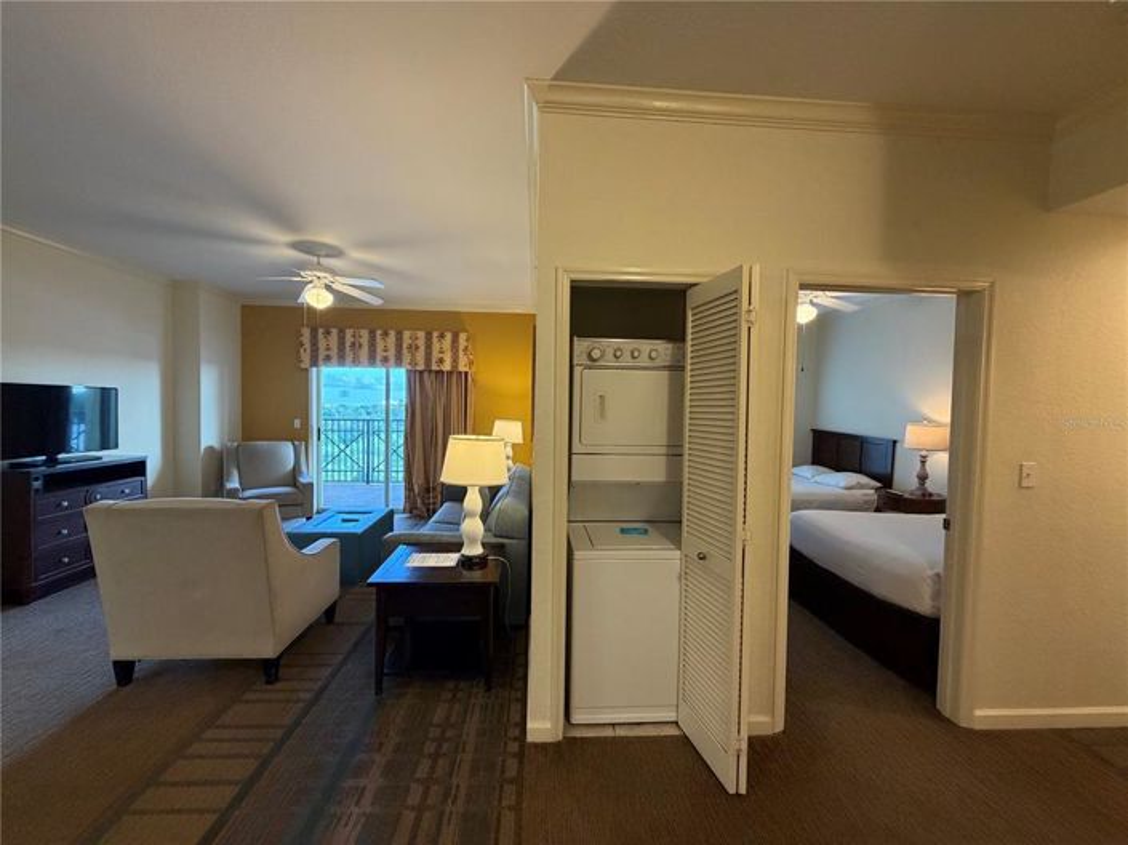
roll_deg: -1.3
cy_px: 422
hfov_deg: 102.1
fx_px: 456
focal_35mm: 14
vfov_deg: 85.6
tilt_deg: -2.6
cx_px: 564
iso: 320
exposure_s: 1/60
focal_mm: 2.22
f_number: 2.2
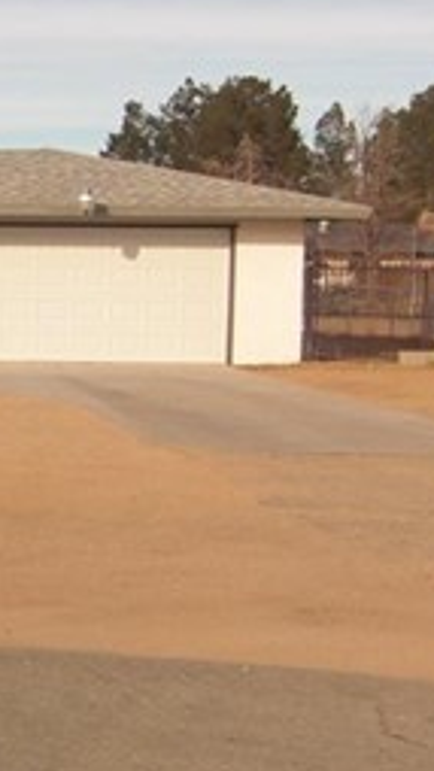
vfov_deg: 20.0
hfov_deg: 10.4
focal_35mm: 107
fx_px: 2188
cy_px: 396
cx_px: -446
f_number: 8
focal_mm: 6.9
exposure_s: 1/160
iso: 50
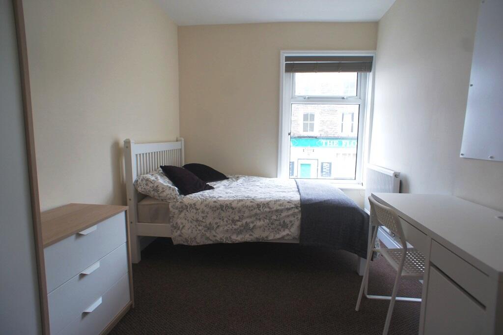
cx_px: 252
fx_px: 335
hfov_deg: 73.8
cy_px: 168
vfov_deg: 53.1
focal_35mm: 24
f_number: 4.5
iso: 200
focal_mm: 16
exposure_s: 1/60
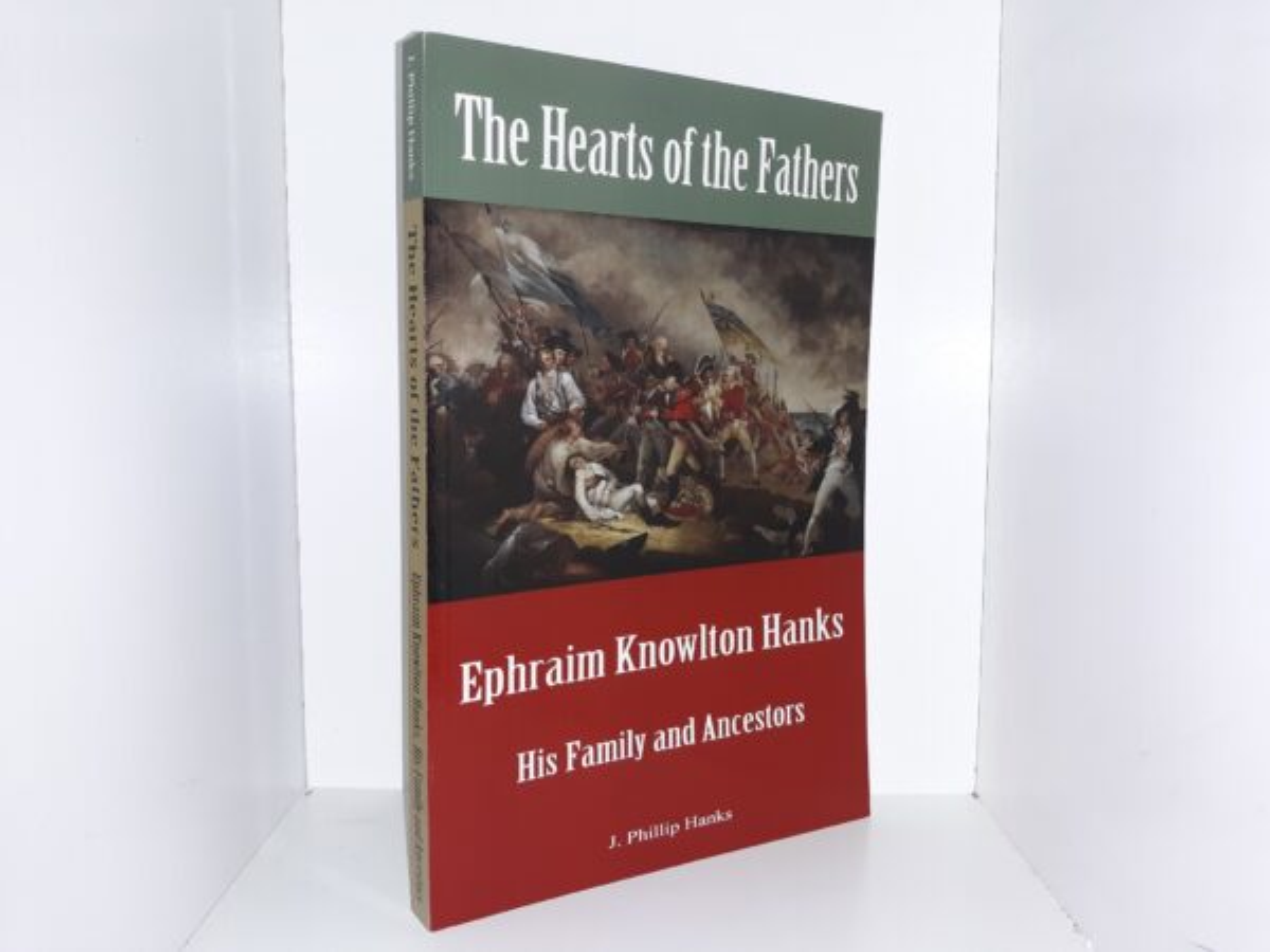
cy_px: 476
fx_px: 1027
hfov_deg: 63.4
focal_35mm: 28
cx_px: 635
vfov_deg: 49.7
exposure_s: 1/120
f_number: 1.7
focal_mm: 3.7
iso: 64
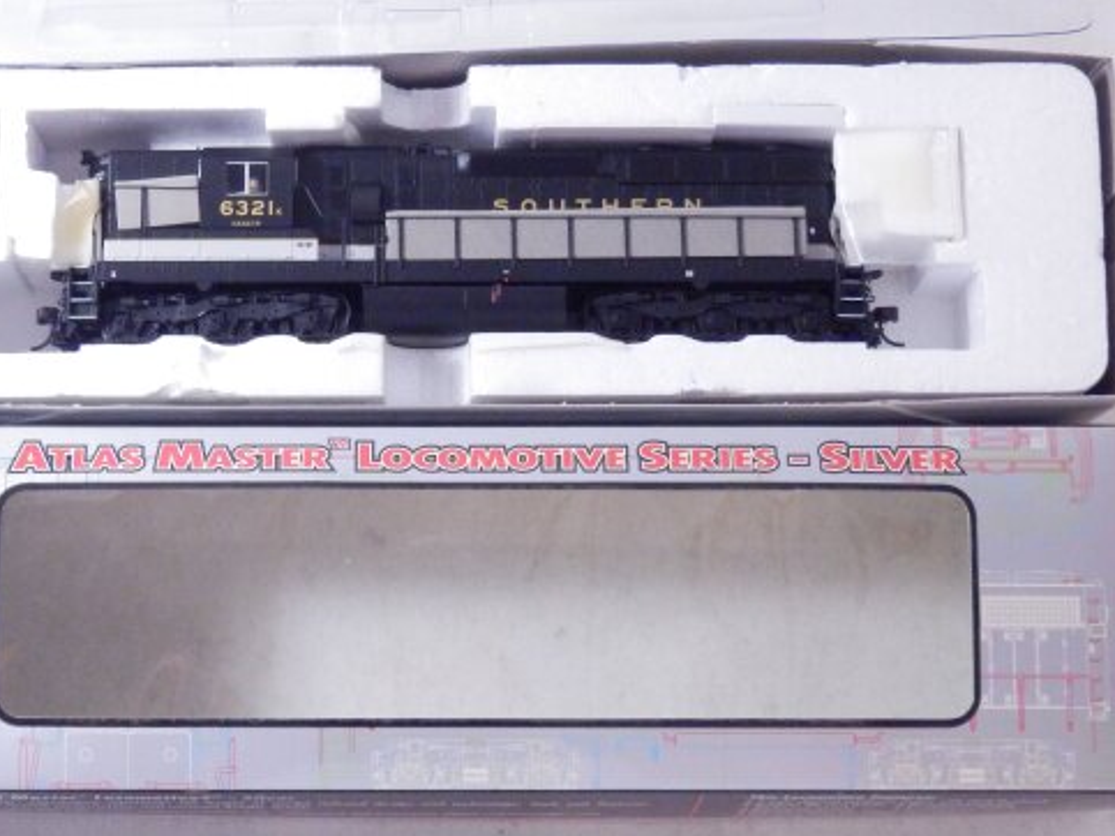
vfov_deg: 18.0
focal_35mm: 82
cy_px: 404
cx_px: 443
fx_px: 2641
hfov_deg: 23.8
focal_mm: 11.9
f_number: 4.4
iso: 1000
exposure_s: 1/160
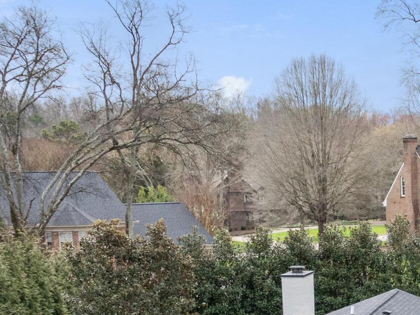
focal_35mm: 86
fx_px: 1043
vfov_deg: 16.4
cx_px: 519
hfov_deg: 21.0
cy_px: 385
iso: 220
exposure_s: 1/200
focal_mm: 12.29
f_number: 2.8
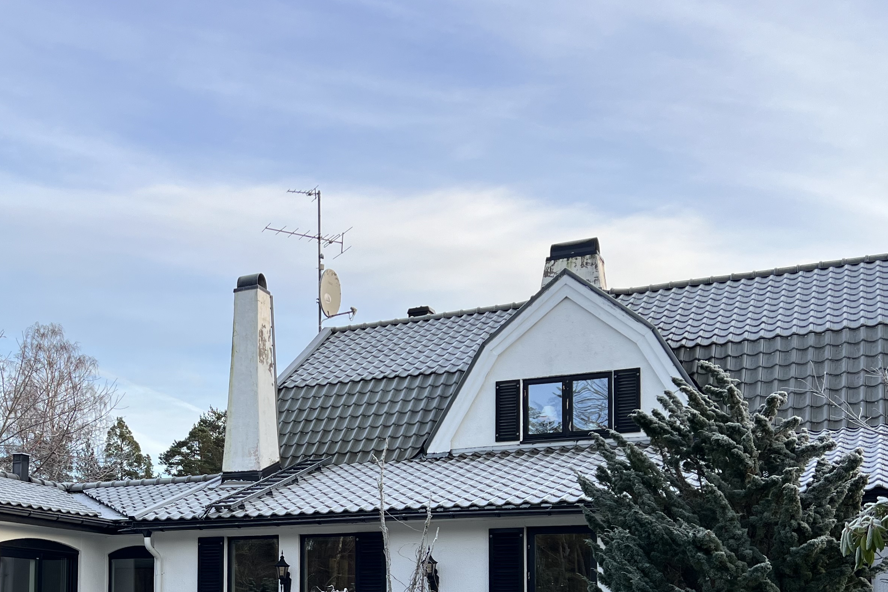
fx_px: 1135
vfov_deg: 27.9
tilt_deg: +3.4
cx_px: 249
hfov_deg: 41.8
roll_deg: -0.1
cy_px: 559
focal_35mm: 46
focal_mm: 5.7
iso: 50
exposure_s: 1/786
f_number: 1.5
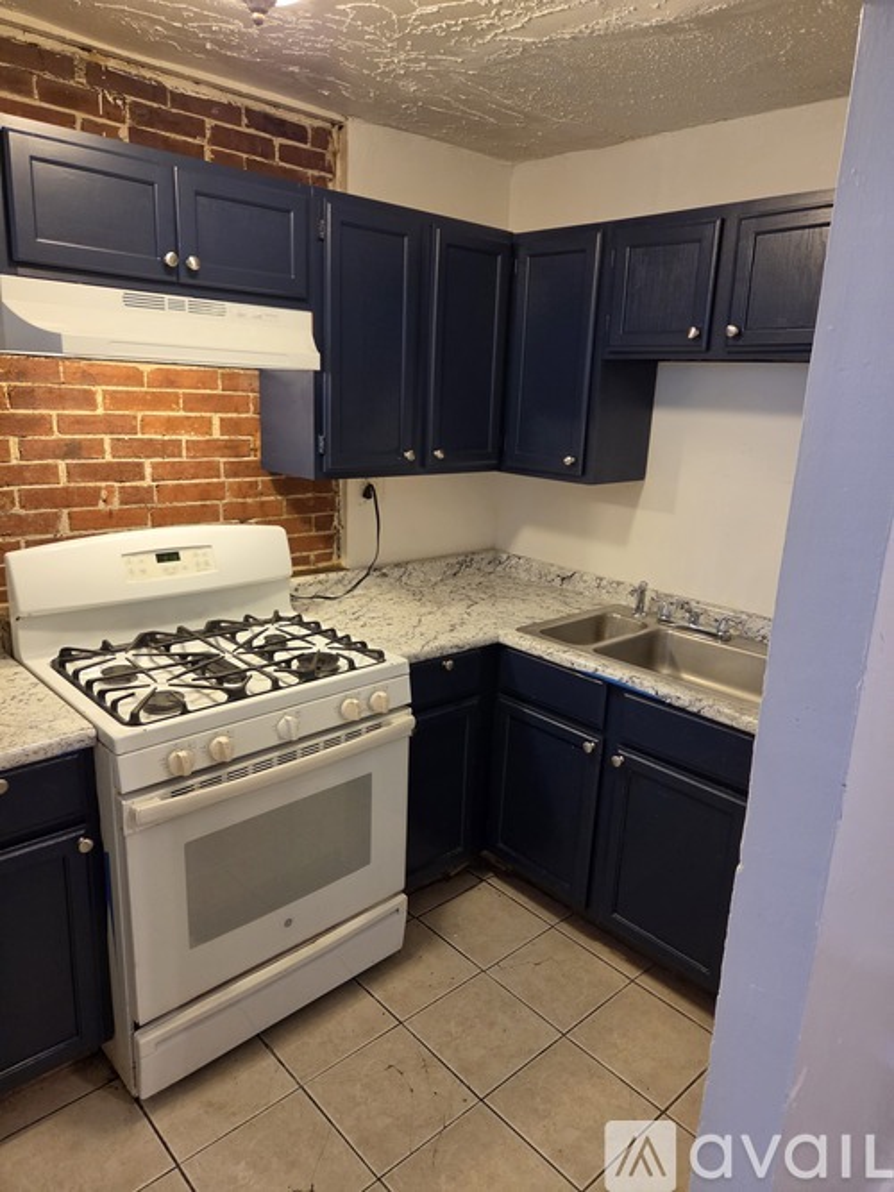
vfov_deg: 73.9
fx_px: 792
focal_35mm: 23
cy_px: 596
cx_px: 447
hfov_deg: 58.9
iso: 500
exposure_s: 1/120
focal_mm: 5.4
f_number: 1.8
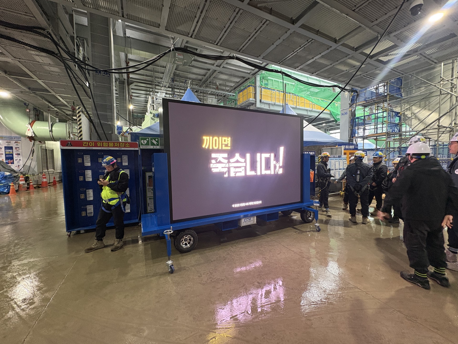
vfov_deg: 85.7
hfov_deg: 102.1
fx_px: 185
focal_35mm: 14
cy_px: 172
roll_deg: +0.6
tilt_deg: -3.3
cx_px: 229
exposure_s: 1/60
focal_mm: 2.22
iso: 320
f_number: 2.2
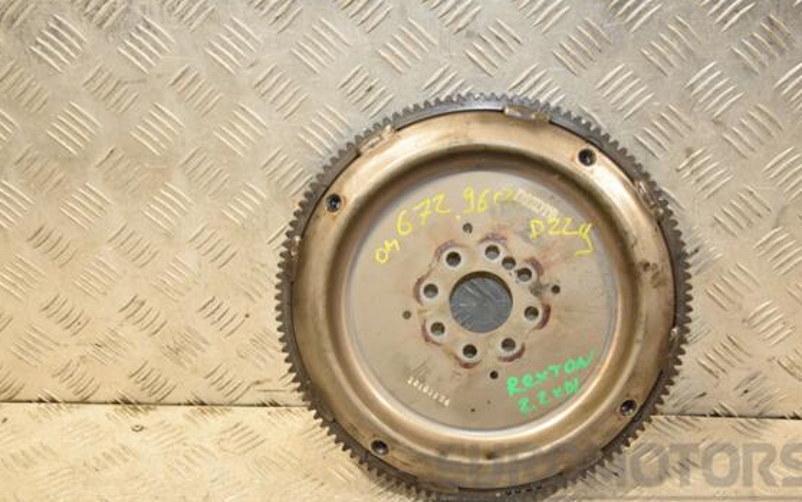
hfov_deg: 35.4
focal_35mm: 58
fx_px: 1258
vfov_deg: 22.5
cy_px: 273
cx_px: 410
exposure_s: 1/200
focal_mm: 35
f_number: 5
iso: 800
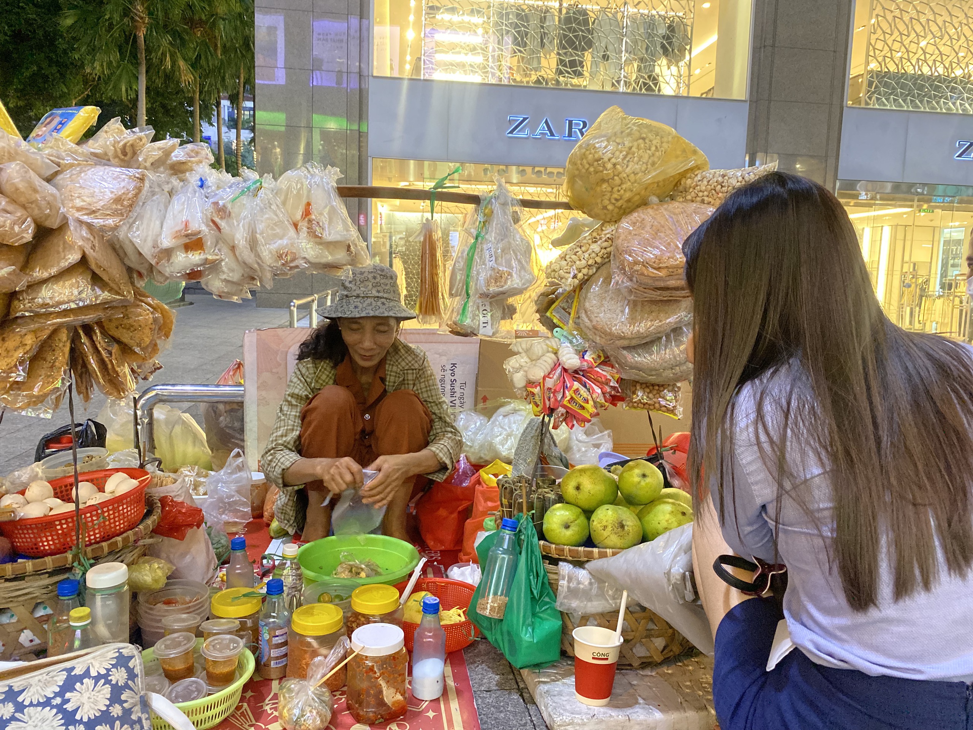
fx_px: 731
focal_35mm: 26
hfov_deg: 67.3
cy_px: 365
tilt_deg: -7.8
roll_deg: -2.3
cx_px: 486
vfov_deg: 53.1
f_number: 1.8
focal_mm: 4.25
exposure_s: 1/33
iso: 400
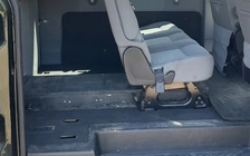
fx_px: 375
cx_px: 146
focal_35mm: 55
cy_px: 28
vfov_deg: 23.2
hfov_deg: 36.8
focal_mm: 3
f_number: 1.8
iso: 32
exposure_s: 1/159
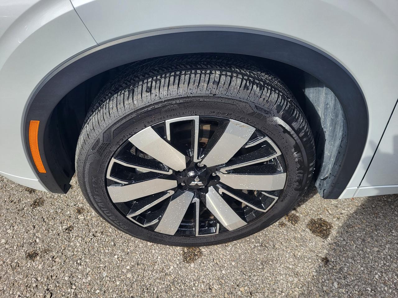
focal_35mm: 26
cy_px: 149
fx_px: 299
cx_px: 199
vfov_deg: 53.1
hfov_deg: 67.3
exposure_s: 1/957
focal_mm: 5.4
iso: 40
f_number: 1.8
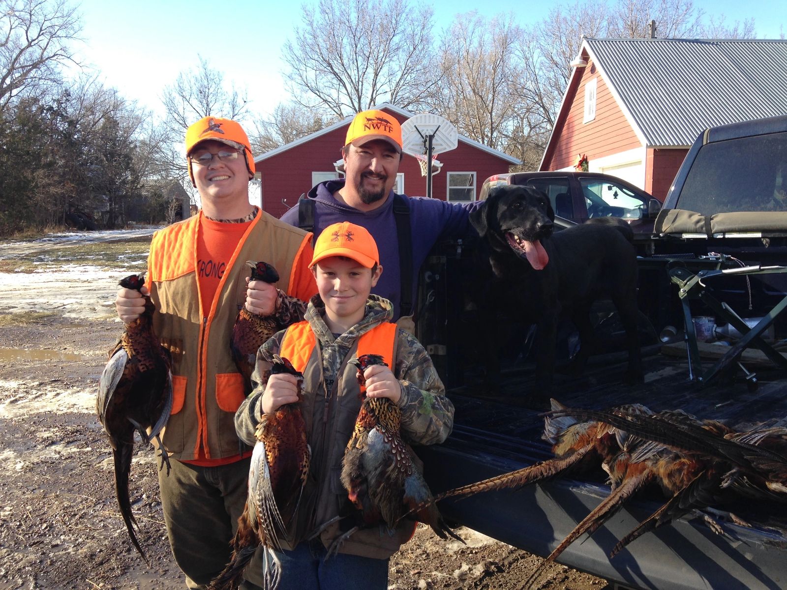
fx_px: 750
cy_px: 295
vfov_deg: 42.9
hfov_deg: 55.4
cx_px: 394
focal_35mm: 33
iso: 50
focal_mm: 4.12
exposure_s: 1/407
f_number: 2.4
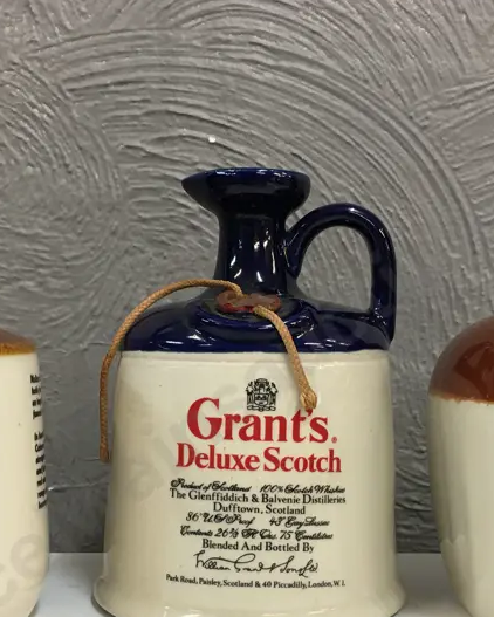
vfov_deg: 33.8
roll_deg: -1.1
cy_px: 416
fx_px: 1005
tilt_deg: -3.8
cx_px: 219
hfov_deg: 27.6
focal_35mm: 55
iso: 32
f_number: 2.2
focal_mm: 4.15
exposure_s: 1/17
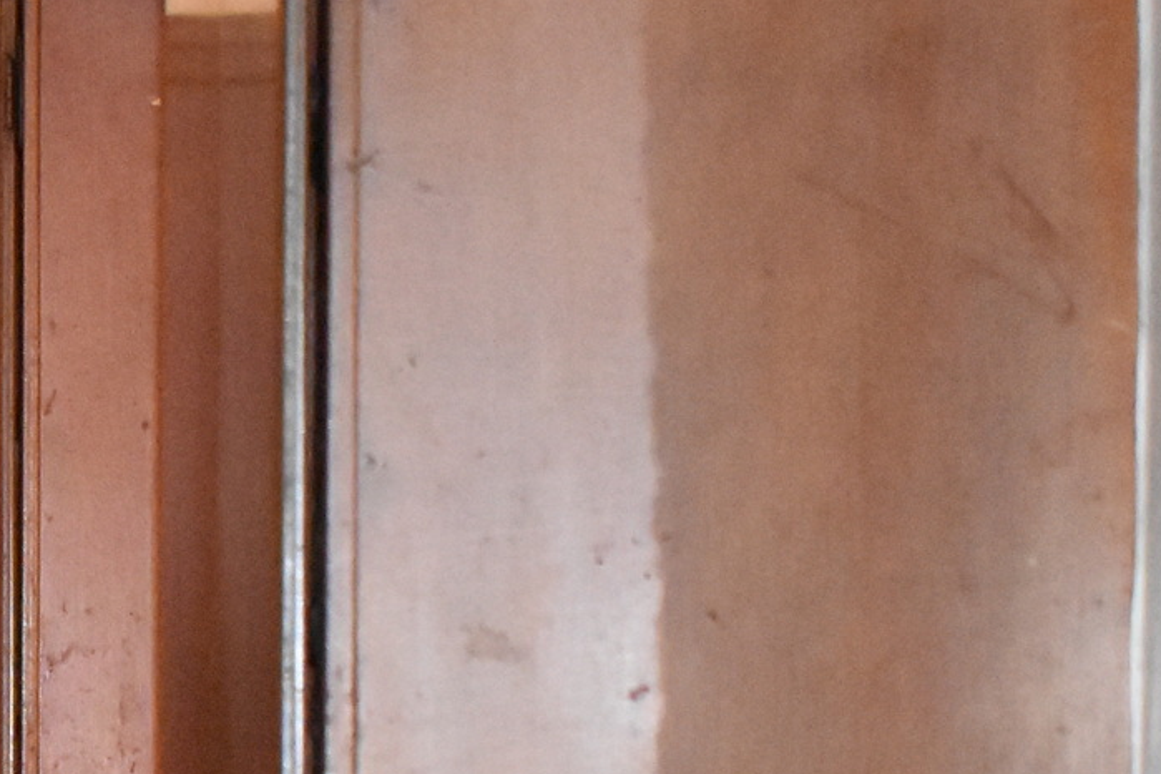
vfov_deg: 6.0
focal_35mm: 224
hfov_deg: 8.9
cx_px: -676
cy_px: 1380
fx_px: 7223
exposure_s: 1/200
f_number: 4.5
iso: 7200
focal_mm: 34
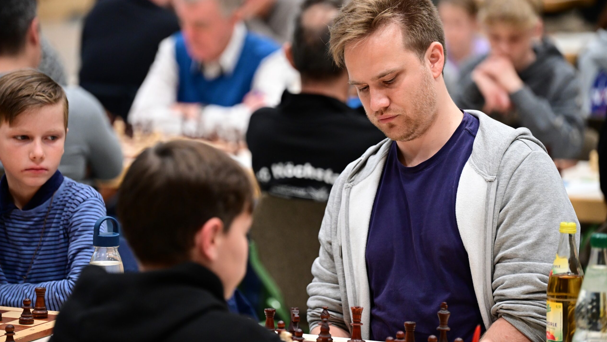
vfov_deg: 7.7
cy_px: 164
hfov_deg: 13.6
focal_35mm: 158
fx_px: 2543
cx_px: 302
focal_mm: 150
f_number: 2.8
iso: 3200
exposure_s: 1/250
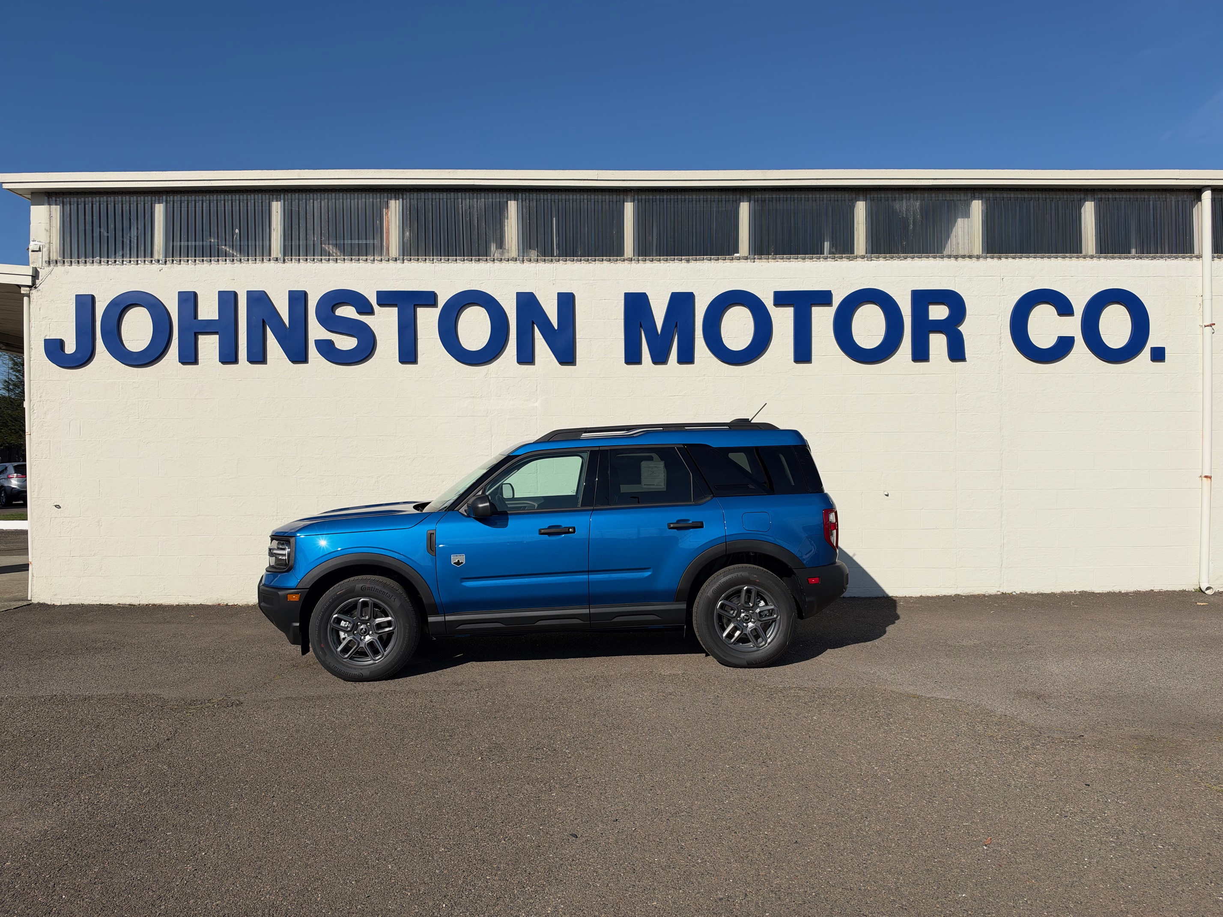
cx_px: 612
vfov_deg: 56.8
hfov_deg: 71.6
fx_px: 848
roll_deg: +0.6
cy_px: 458
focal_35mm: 24
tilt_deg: +1.3
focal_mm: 6.93
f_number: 1.8
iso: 64
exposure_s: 1/8772
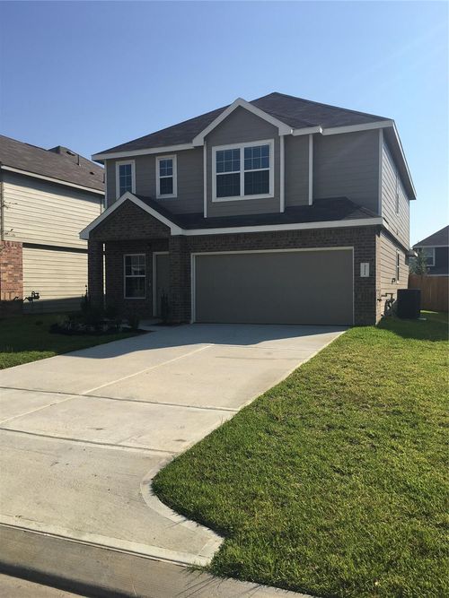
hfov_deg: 48.2
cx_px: 224
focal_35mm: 29
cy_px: 299
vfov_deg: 61.7
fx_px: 502
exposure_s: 1/1748
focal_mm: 4.15
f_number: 2.2
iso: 25
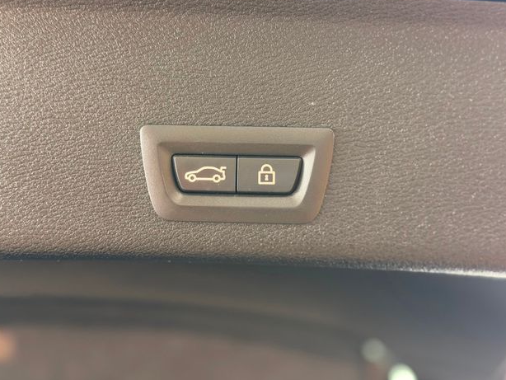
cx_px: 254
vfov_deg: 29.1
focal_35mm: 50
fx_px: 731
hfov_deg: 38.2
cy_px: 185
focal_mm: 6.76
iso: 400
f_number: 1.78
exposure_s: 1/40
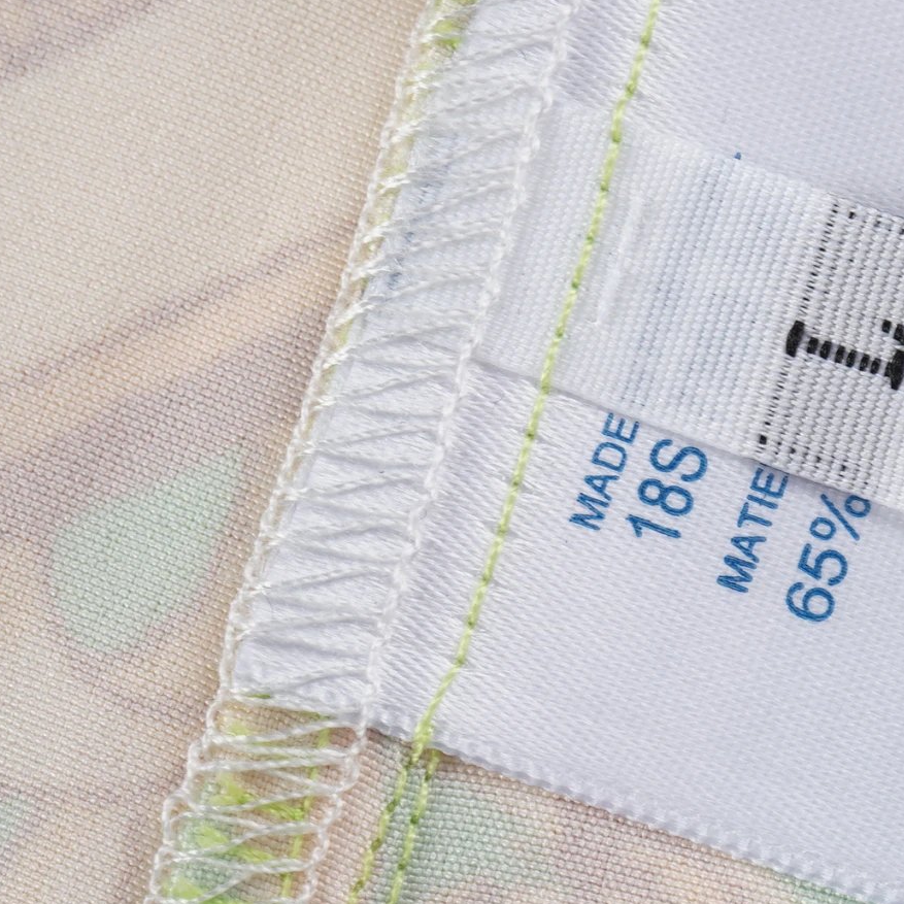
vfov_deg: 14.1
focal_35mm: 124
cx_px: 996
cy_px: 459
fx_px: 3664
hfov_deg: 13.8
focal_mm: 50
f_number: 11
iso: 160
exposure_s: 1/100
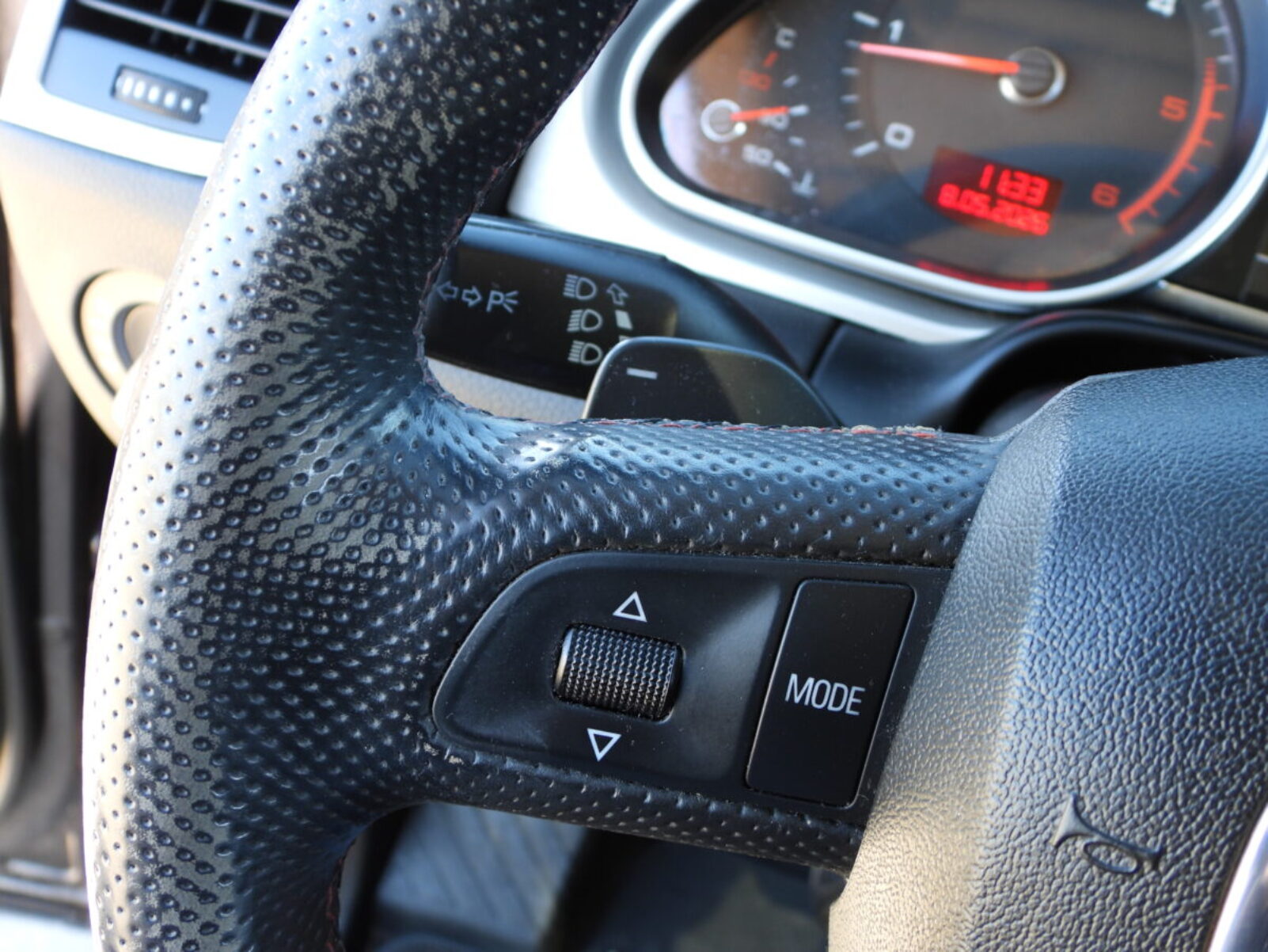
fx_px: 1392
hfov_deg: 49.0
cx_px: 634
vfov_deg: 37.7
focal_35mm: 38
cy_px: 476
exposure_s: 1/30
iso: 100
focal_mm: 6.8
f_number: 3.2
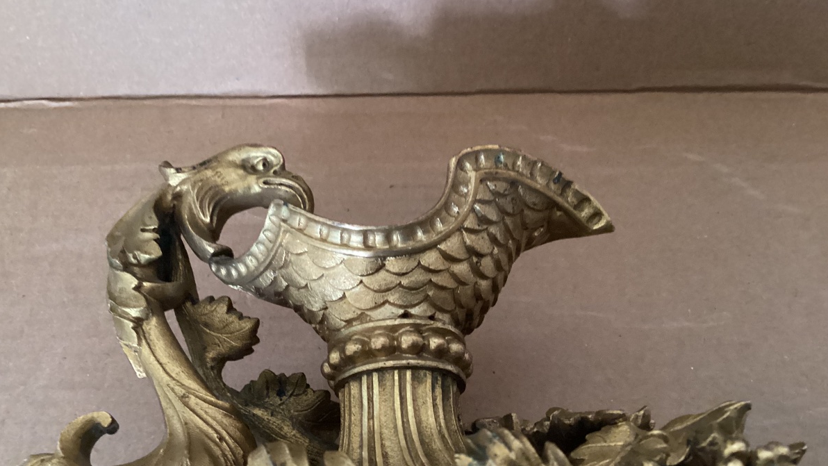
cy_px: 301
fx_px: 747
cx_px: 413
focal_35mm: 34
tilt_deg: -60.6
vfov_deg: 34.4
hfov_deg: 58.0
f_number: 2.4
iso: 640
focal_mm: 3.3
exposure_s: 1/20
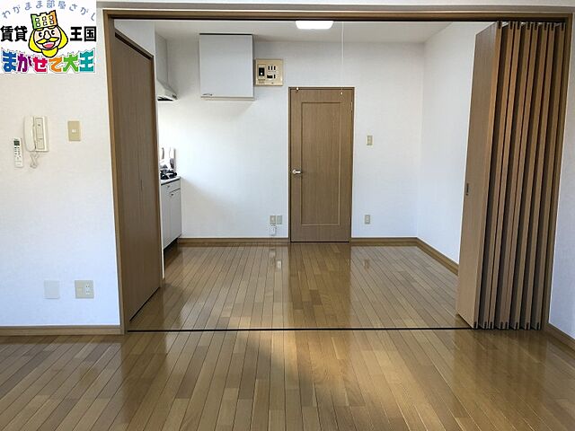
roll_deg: +0.9
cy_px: 216
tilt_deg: -8.4
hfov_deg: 63.4
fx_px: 465
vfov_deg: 49.7
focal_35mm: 28
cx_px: 288
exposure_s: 1/30
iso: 25
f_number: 1.8
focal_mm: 4
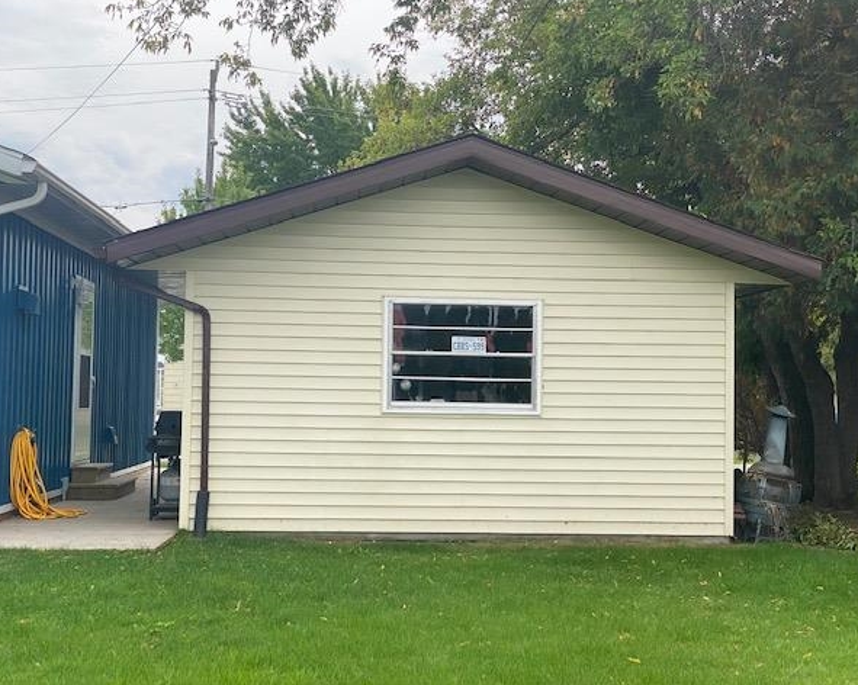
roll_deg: -1.3
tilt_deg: +2.5
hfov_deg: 34.2
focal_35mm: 55
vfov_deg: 27.6
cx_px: 454
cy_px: 340
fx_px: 1396
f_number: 2
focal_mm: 6
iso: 20
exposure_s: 1/545
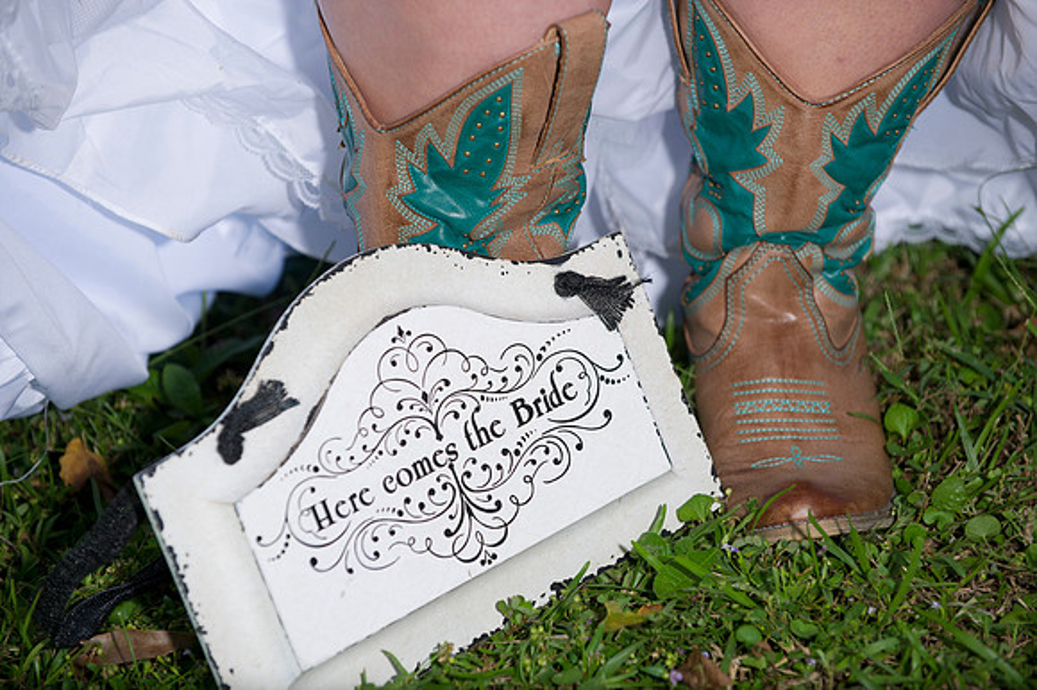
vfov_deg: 8.8
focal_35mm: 155
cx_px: 518
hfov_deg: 13.3
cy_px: 345
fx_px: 4462
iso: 200
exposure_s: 1/250
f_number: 3.5
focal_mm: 155
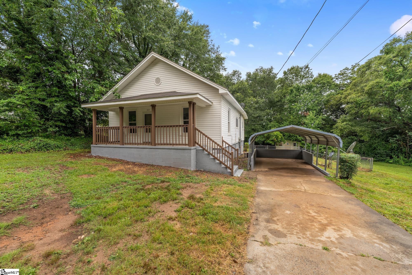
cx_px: 206
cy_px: 138
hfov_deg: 104.3
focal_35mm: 14
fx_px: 160
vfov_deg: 81.2
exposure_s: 1/80
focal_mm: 14
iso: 400
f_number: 5.6
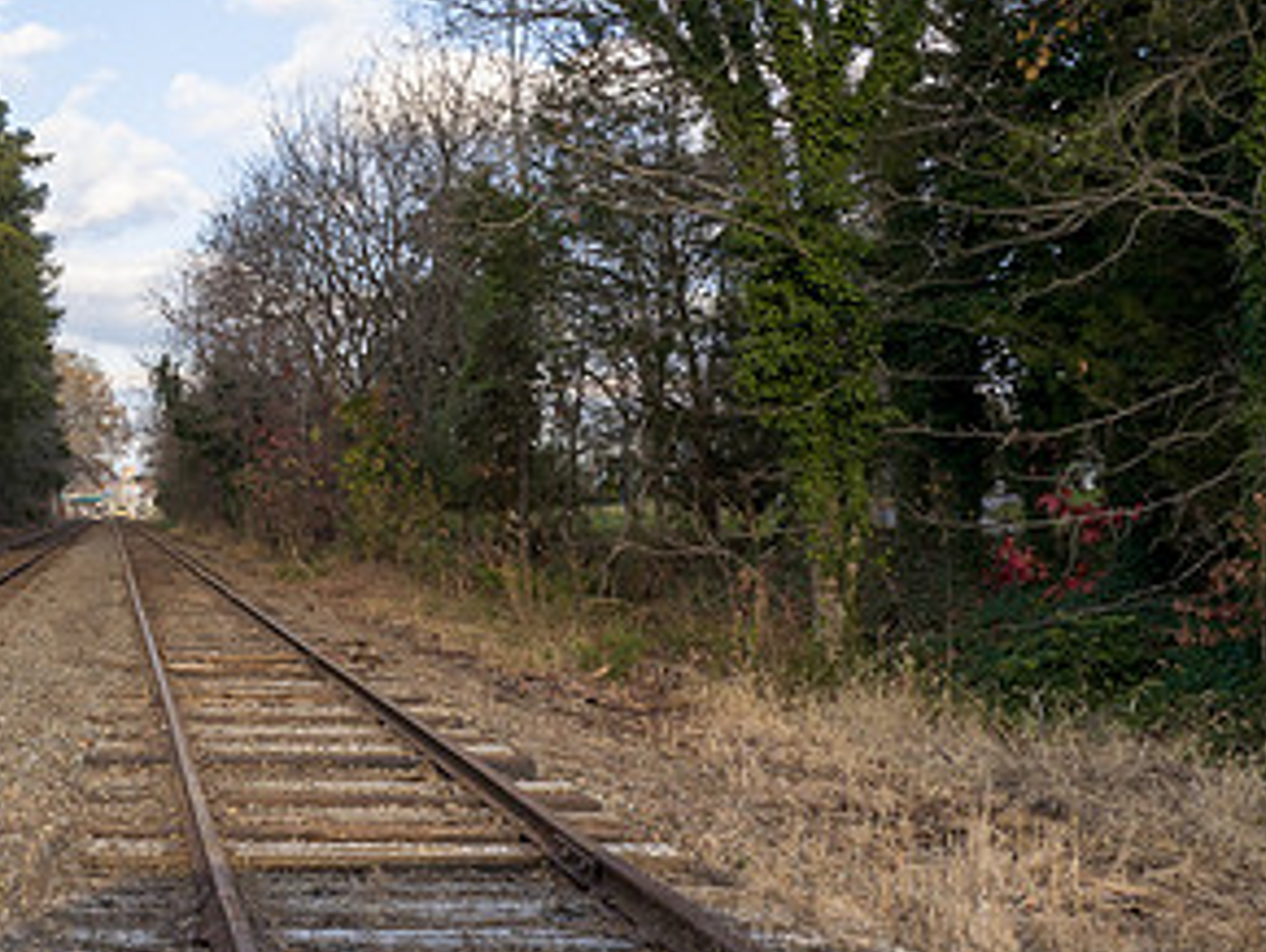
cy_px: 570
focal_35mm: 48
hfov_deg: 37.2
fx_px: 1757
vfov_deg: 30.2
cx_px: 144
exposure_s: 1/160
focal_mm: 12
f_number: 5.6
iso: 200
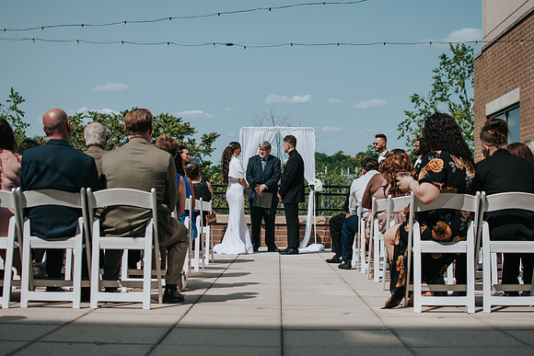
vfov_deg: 24.7
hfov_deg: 36.3
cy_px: 178
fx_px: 814
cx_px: 267
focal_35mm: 55
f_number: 2.8
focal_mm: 35
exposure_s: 1/4000
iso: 100
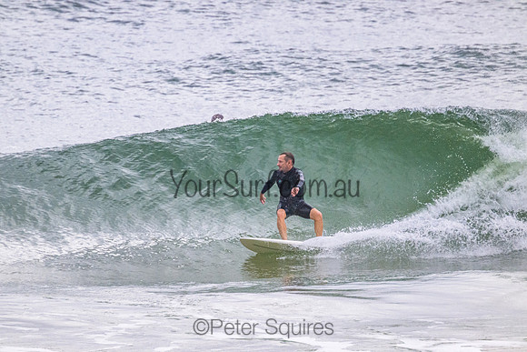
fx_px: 11713
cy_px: 176
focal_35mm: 800
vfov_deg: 1.7
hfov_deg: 2.6
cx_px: 264
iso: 7200
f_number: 11
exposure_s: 1/2000
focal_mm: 800
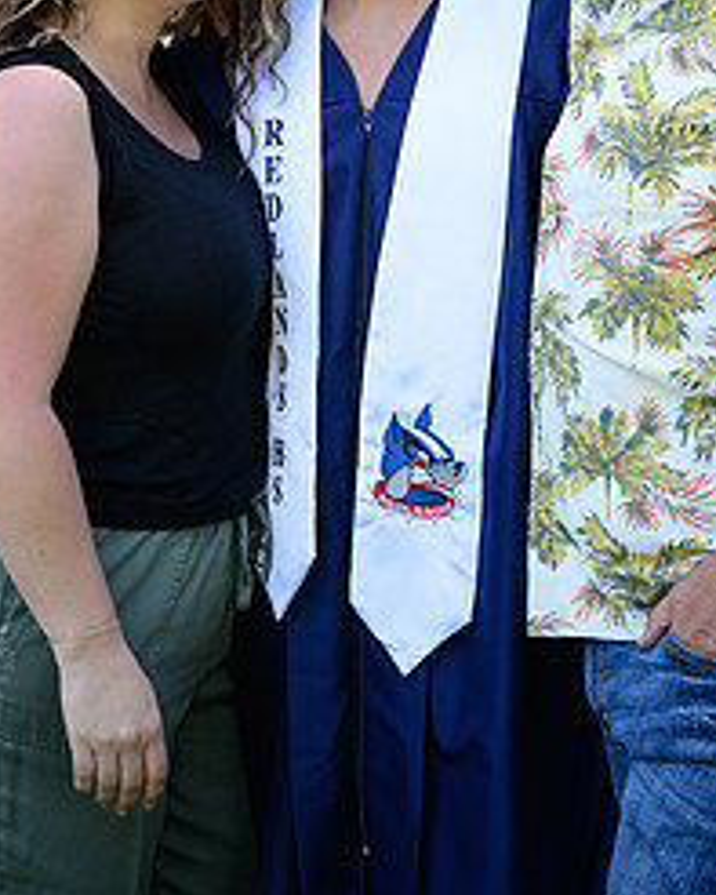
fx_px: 3865
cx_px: 389
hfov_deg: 10.6
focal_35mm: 146
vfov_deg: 13.1
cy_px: 116
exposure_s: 1/50
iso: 100
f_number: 8
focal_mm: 85
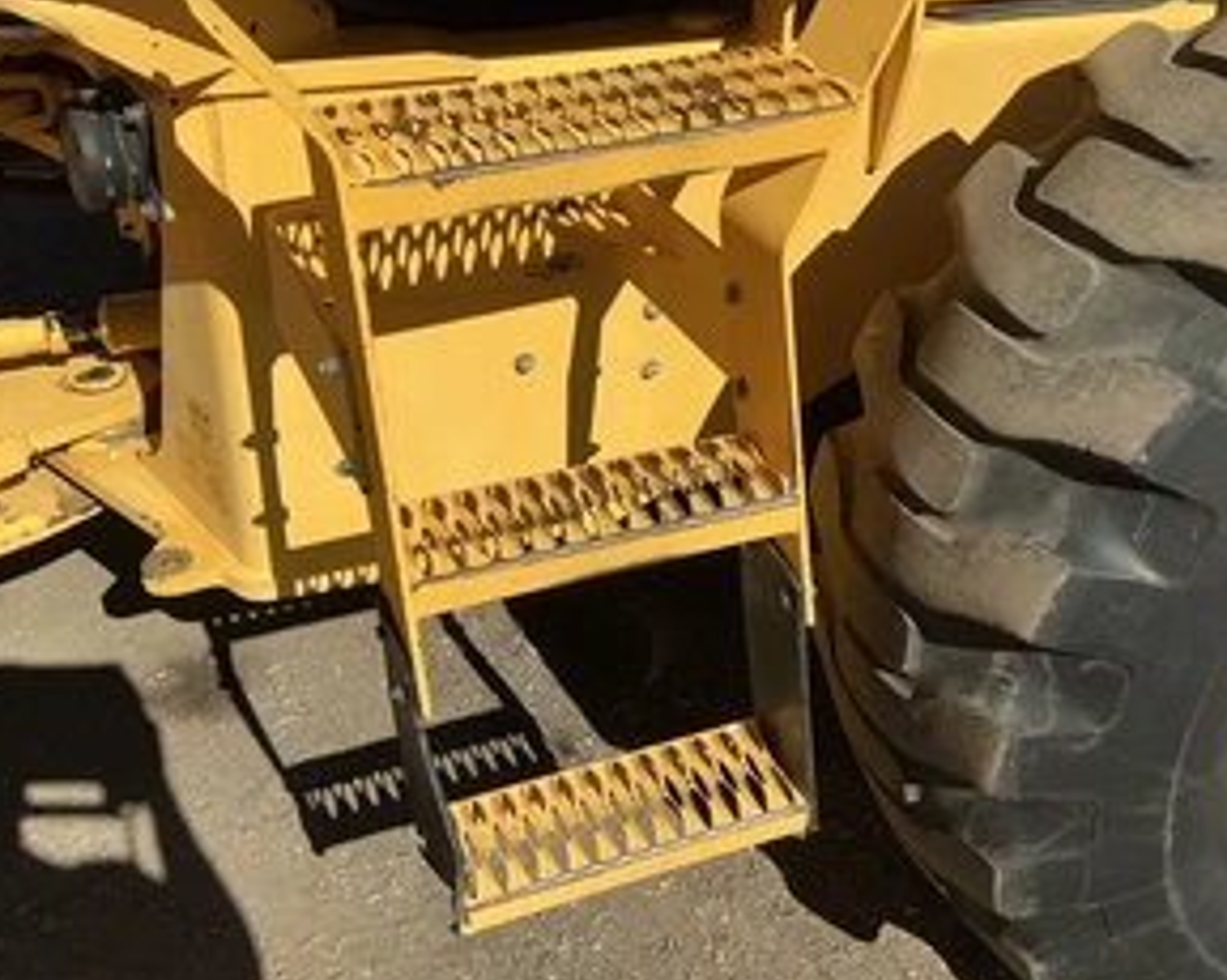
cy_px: 418
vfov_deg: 39.0
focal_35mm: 38
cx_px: 550
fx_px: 1379
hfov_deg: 47.9
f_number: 1.8
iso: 25
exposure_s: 1/2320
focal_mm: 3
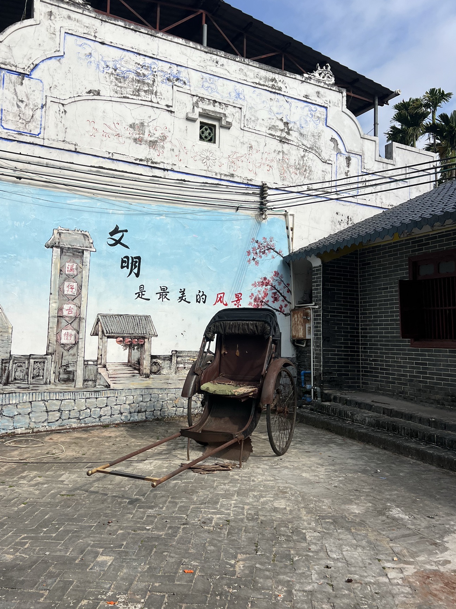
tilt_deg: +2.7
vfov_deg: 59.9
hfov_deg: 46.7
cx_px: 197
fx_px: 527
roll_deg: -0.7
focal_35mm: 30
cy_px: 285
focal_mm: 5.7
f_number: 1.5
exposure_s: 1/5076
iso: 50
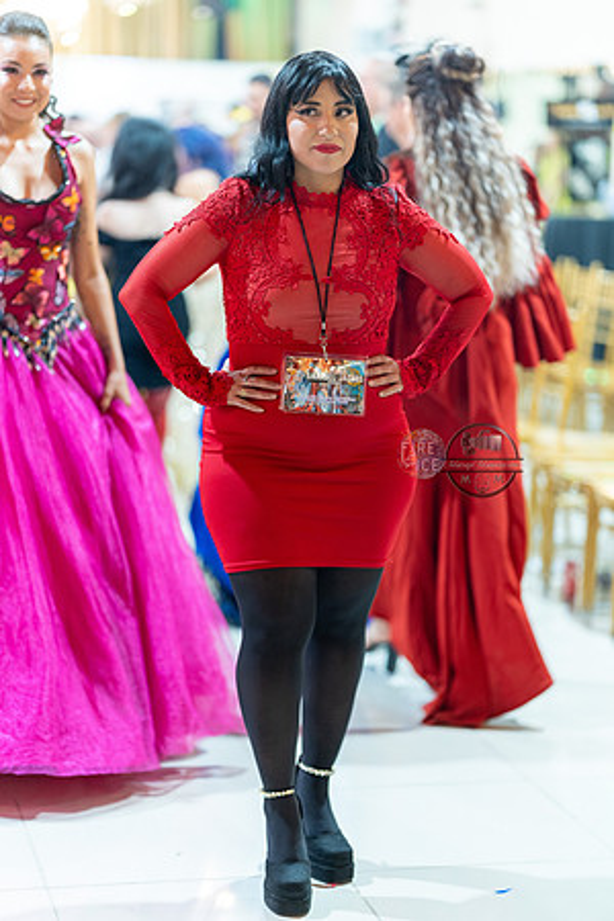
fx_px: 2174
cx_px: 307
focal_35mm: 85
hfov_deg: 16.1
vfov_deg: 23.9
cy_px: 460
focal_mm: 85
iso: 800
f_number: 1.4
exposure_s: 1/160
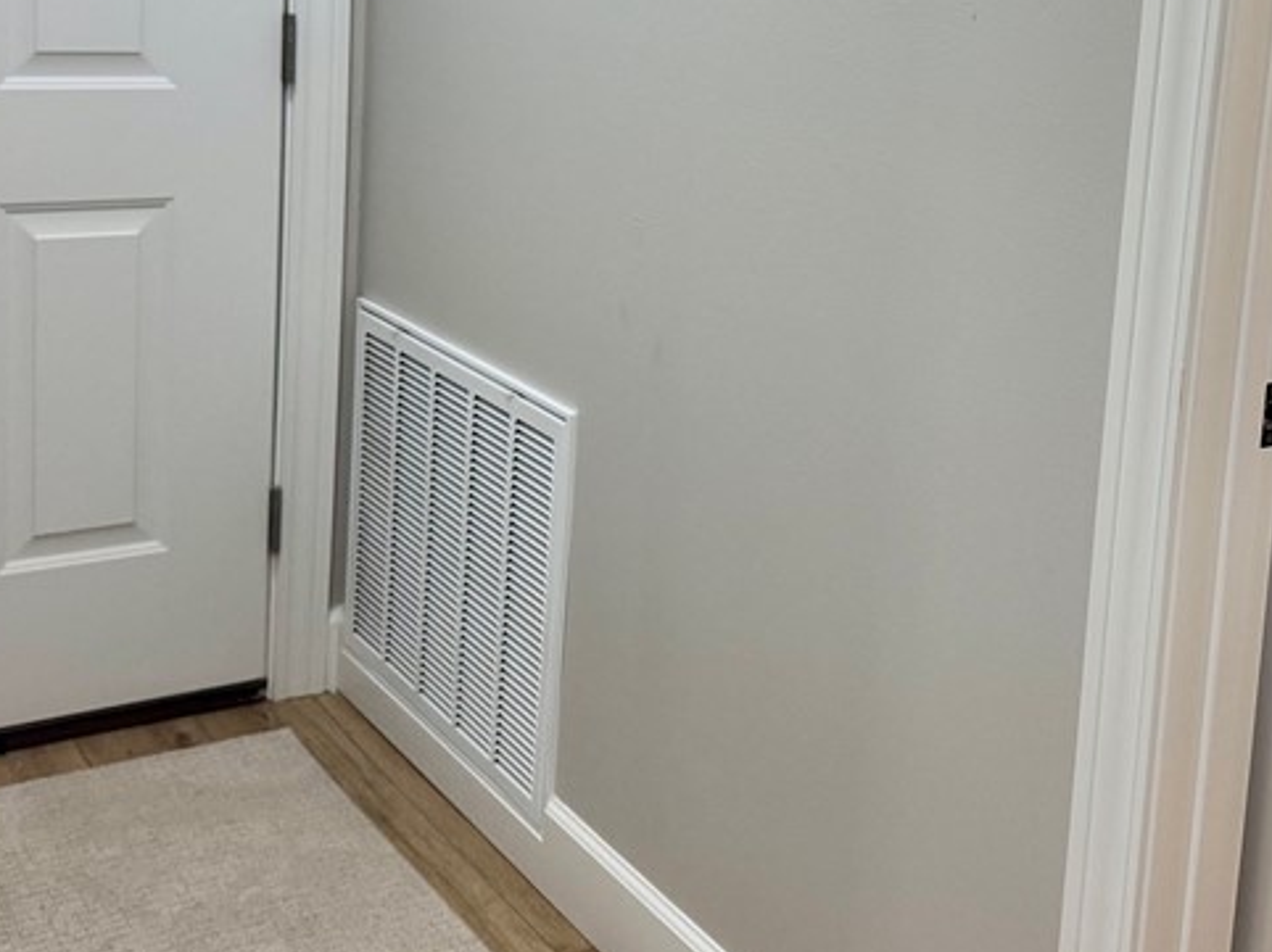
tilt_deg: -9.8
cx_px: 892
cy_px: 169
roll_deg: -4.4
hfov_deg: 36.9
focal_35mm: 51
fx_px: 1873
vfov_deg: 27.9
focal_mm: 6.76
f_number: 1.78
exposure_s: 1/120
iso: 160
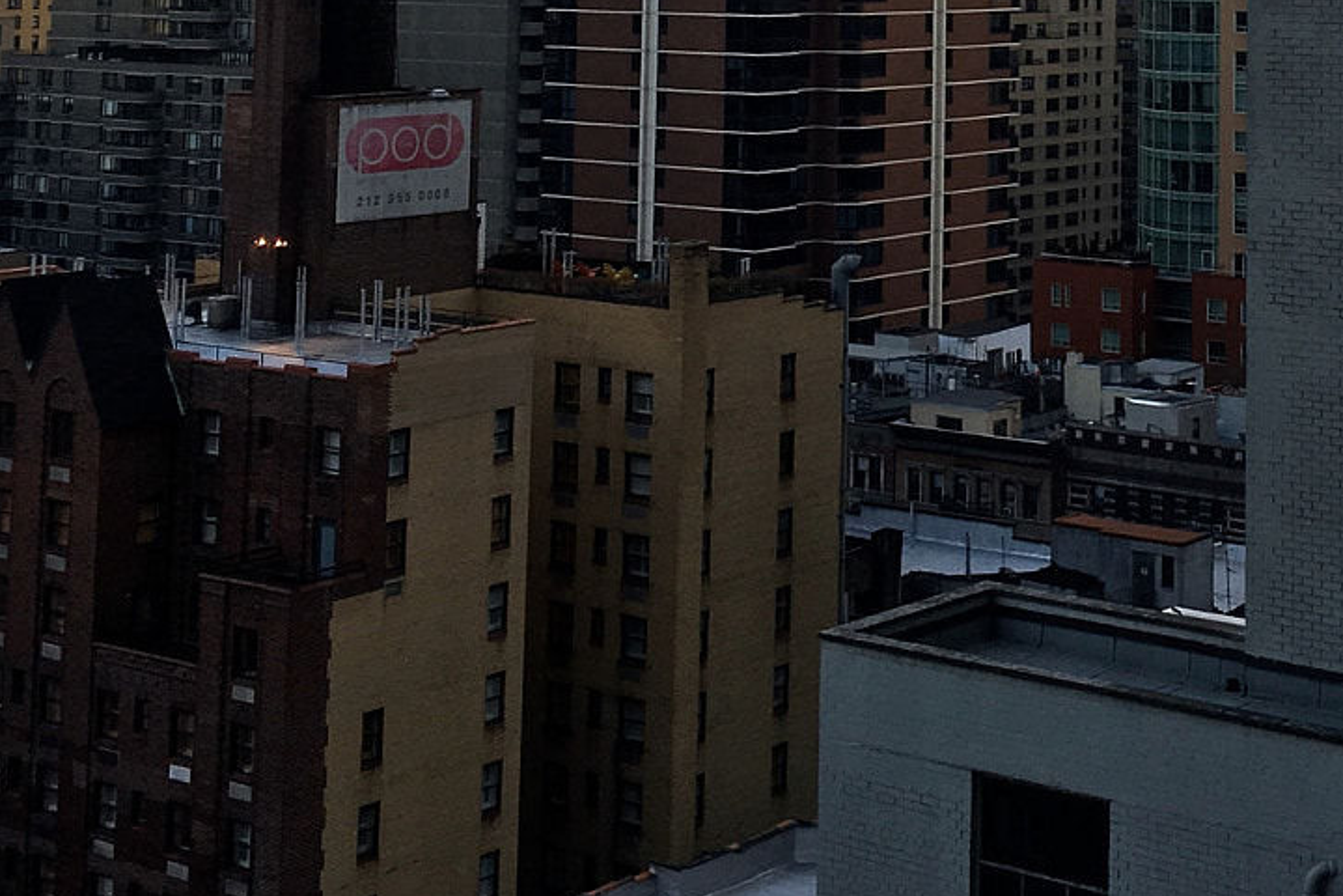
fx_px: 2499
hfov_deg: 29.4
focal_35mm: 67
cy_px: -245
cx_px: 1087
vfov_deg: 18.9
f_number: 2.2
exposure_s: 1/194
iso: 25
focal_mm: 4.15
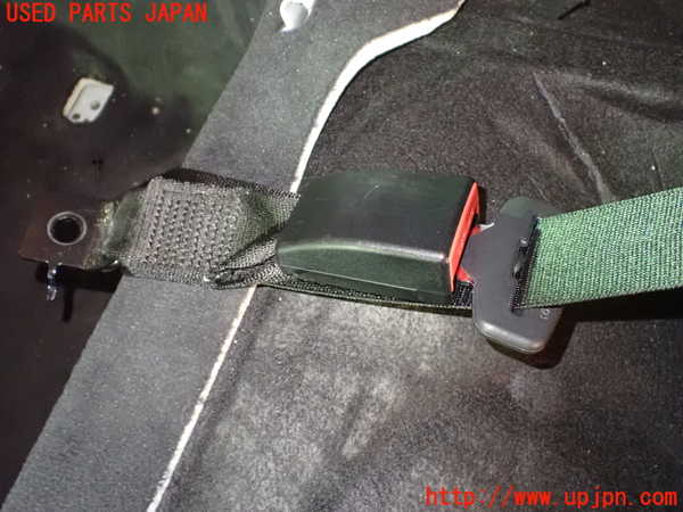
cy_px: 256
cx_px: 342
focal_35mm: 36
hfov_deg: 51.4
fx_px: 710
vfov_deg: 39.7
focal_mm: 6.37
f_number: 2.5
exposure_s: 1/13
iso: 1600
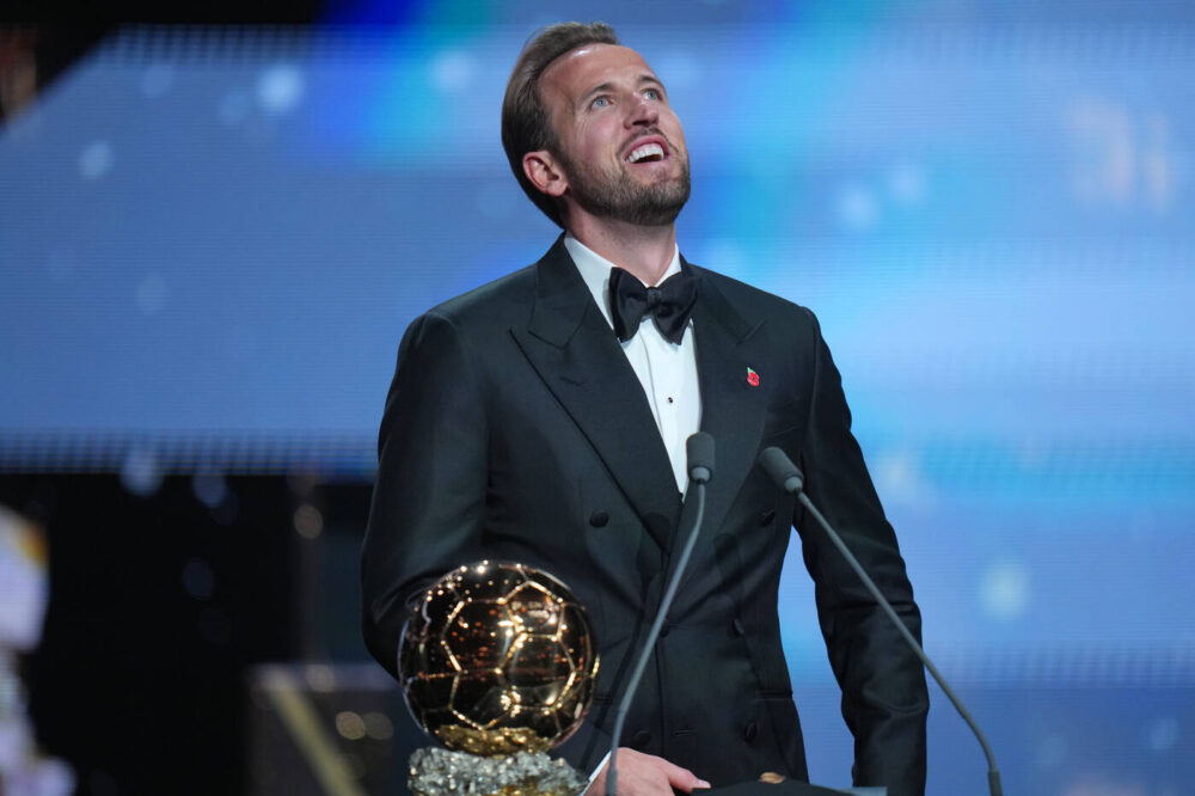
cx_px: 598
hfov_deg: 5.2
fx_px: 13273
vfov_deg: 3.4
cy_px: 398
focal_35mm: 400
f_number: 2.8
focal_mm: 400
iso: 2000
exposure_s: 1/500
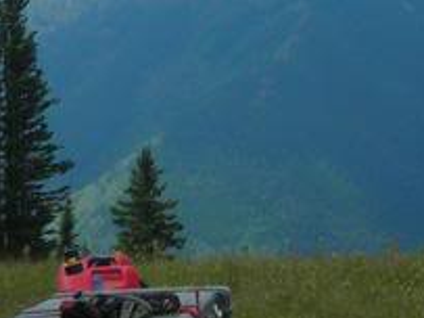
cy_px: -10
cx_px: 232
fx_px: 1836
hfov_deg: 13.2
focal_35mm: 150
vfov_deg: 9.8
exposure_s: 1/203
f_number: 6.4
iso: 50
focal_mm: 6.3
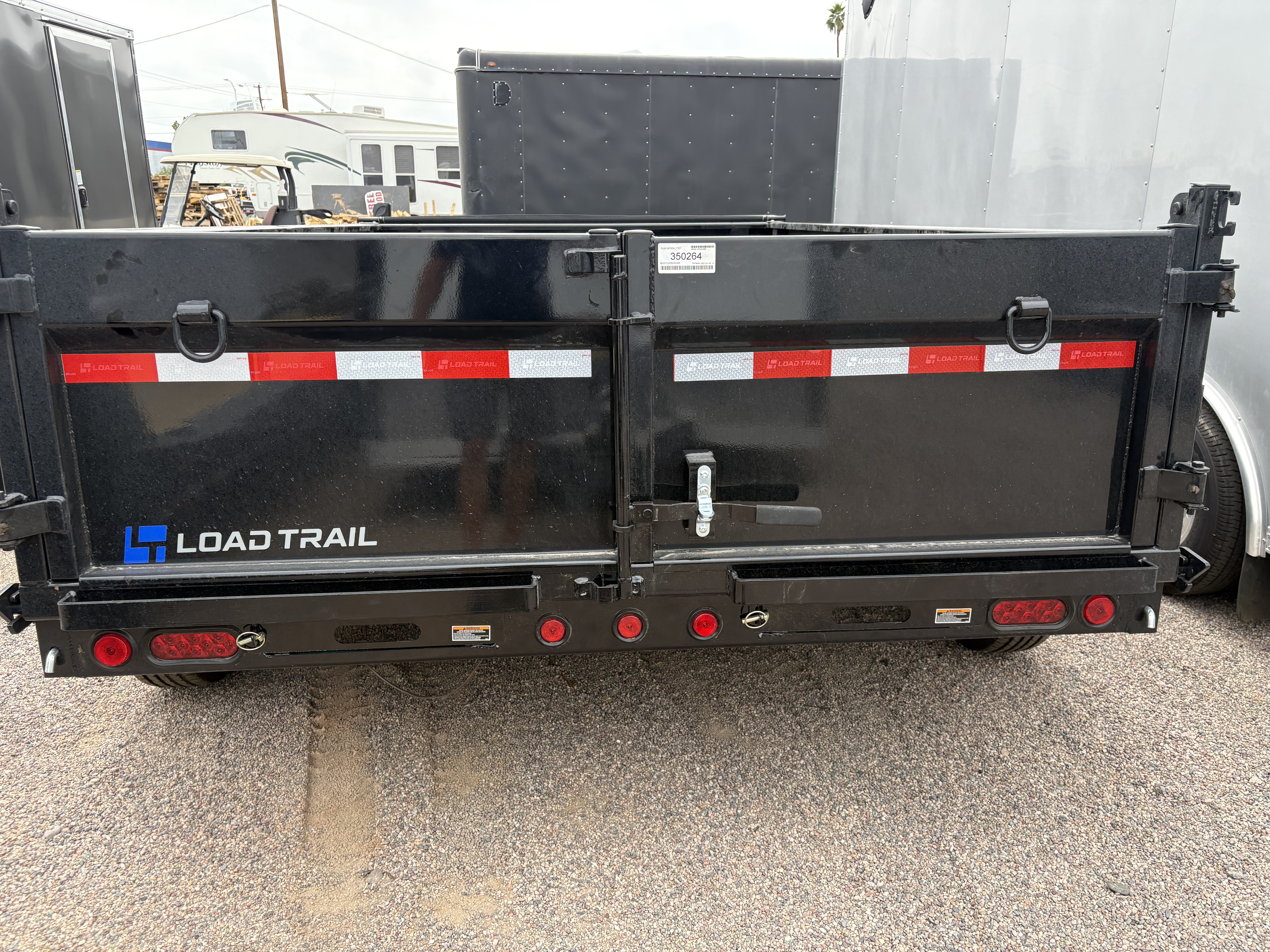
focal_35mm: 26
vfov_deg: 53.1
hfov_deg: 67.3
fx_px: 954
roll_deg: +0.9
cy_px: 476
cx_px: 635
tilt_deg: -16.0
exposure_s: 1/861
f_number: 1.6
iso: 64
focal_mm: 5.96
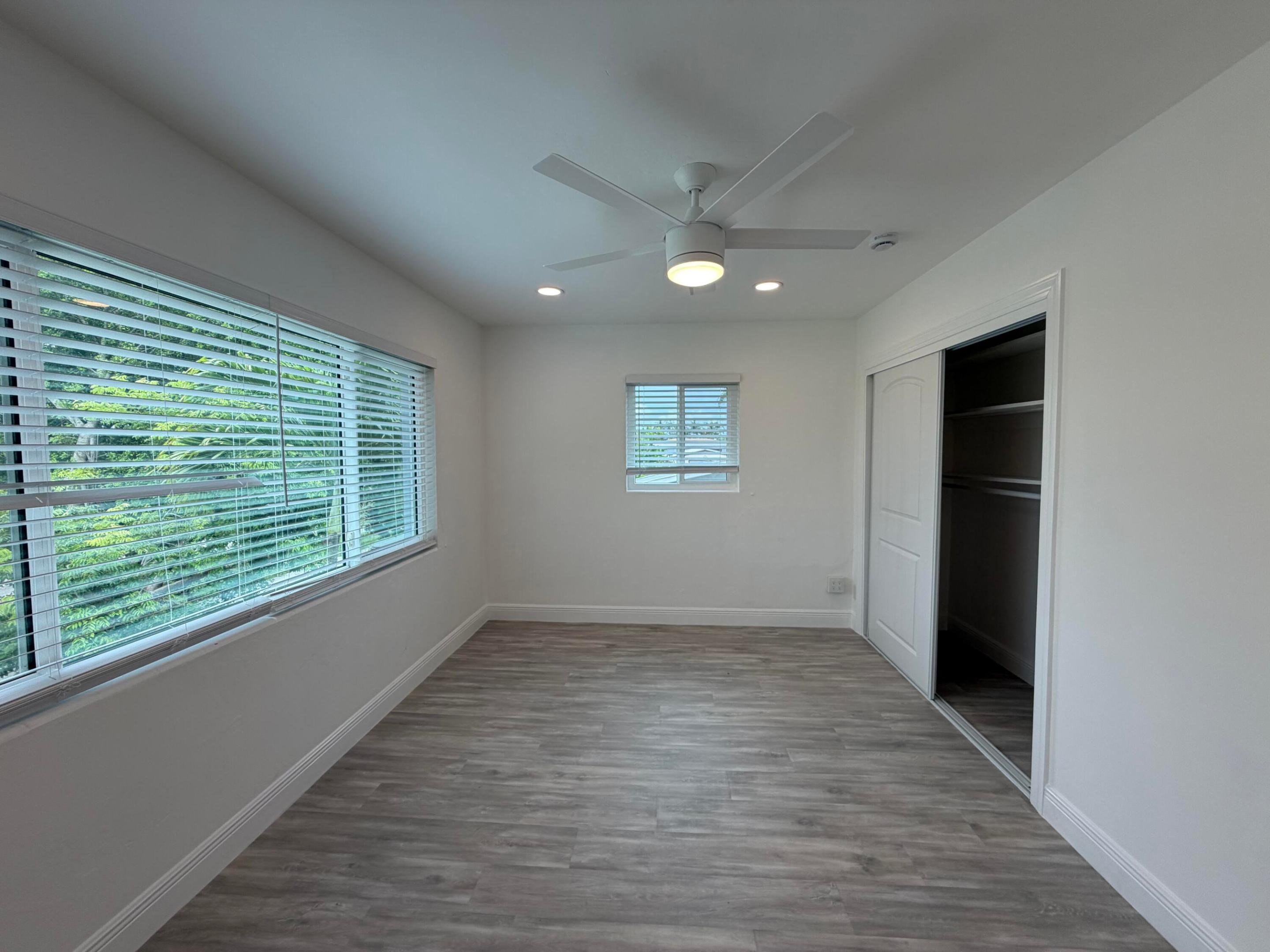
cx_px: 635
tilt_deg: -2.3
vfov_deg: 85.7
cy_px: 476
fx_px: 514
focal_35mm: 14
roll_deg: -0.3
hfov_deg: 102.1
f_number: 2.2
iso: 64
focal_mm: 2.22
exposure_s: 1/120
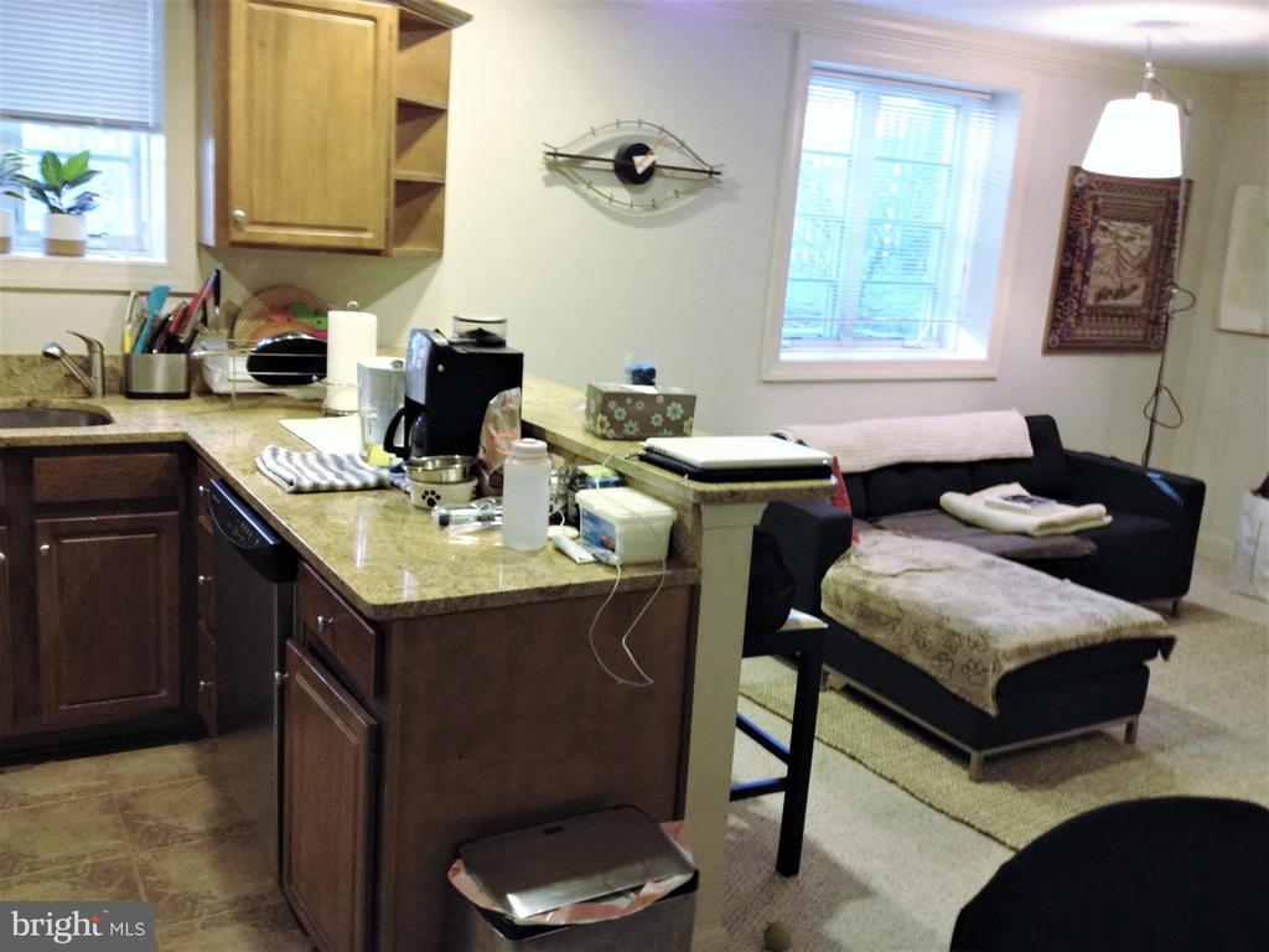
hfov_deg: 52.6
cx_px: 634
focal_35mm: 35
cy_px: 476
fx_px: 1283
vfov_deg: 40.7
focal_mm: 4.28
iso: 160
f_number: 2.4
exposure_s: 1/20
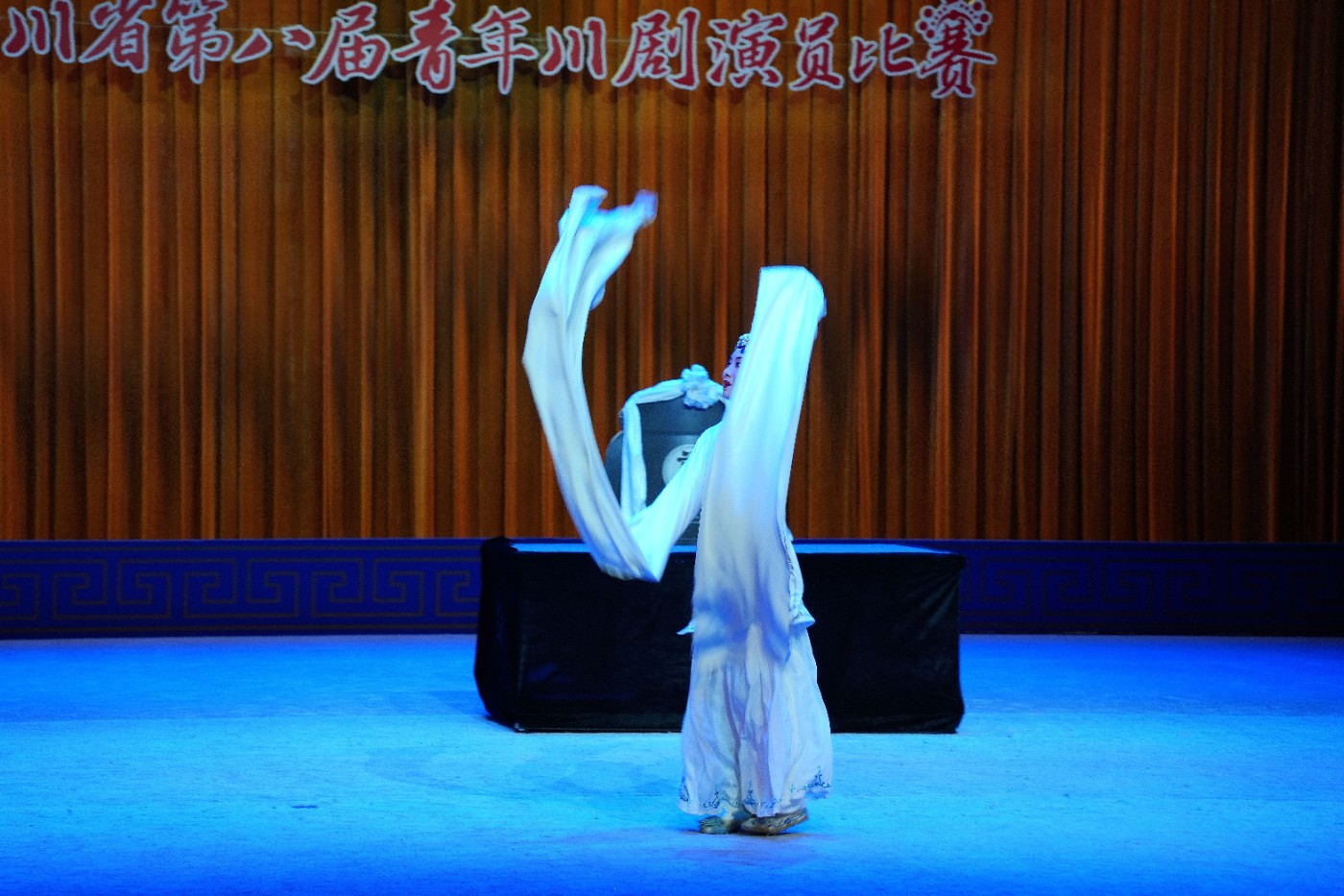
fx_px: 3695
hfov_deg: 20.6
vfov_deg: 13.8
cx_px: 672
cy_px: 448
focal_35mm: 99
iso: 320
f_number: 5.6
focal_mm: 99
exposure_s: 1/100
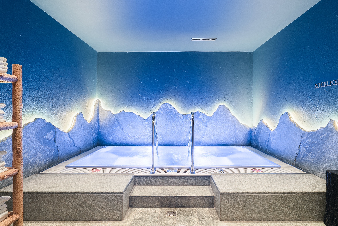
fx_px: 188
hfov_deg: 83.9
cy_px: 113
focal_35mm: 20
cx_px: 169
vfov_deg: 62.0
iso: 400
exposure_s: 2.5
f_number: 8
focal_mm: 20
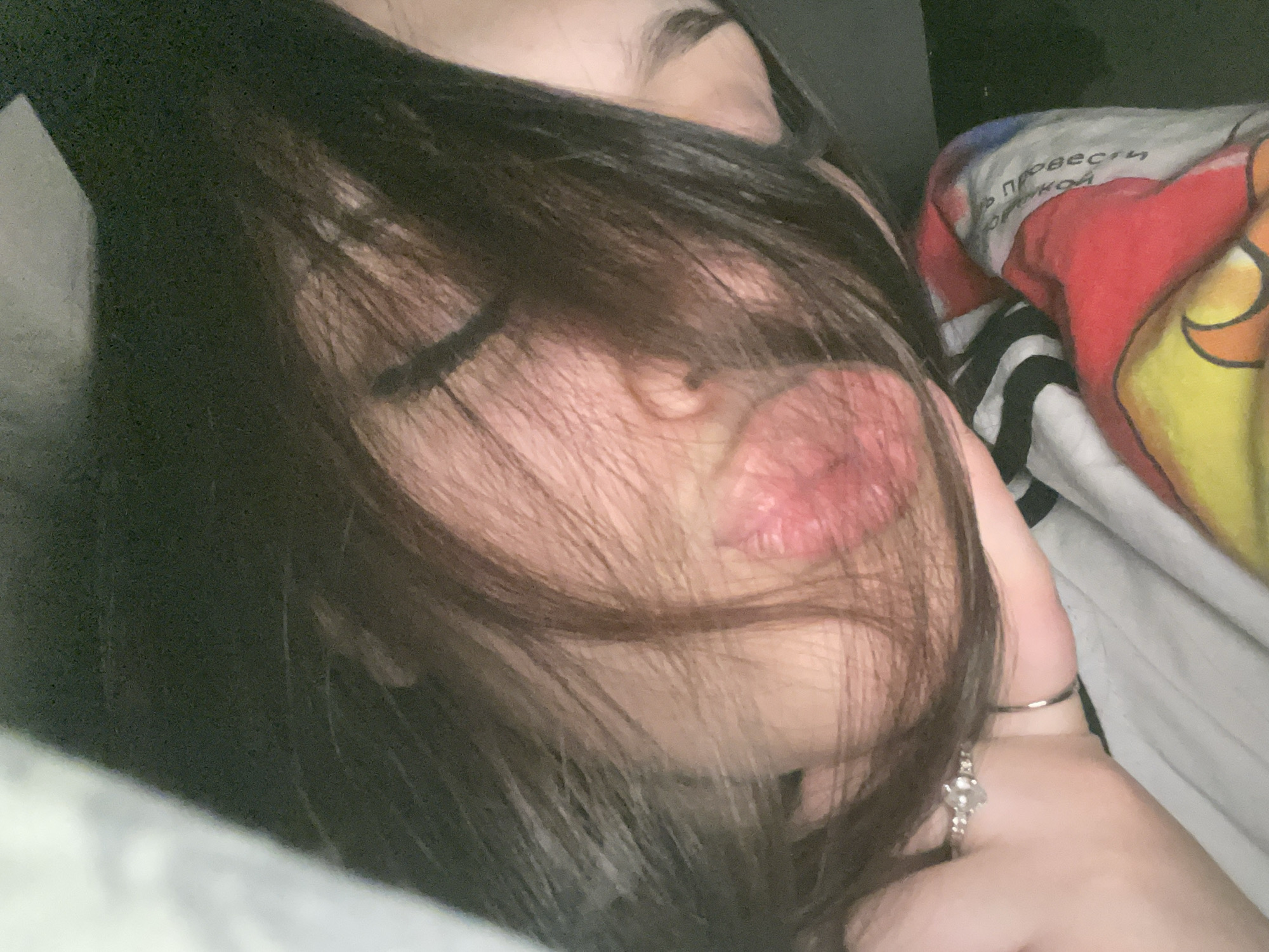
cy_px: 476
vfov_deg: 46.8
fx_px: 1100
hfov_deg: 60.0
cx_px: 634
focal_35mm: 30
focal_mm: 2.71
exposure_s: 1/40
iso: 1000
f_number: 2.2
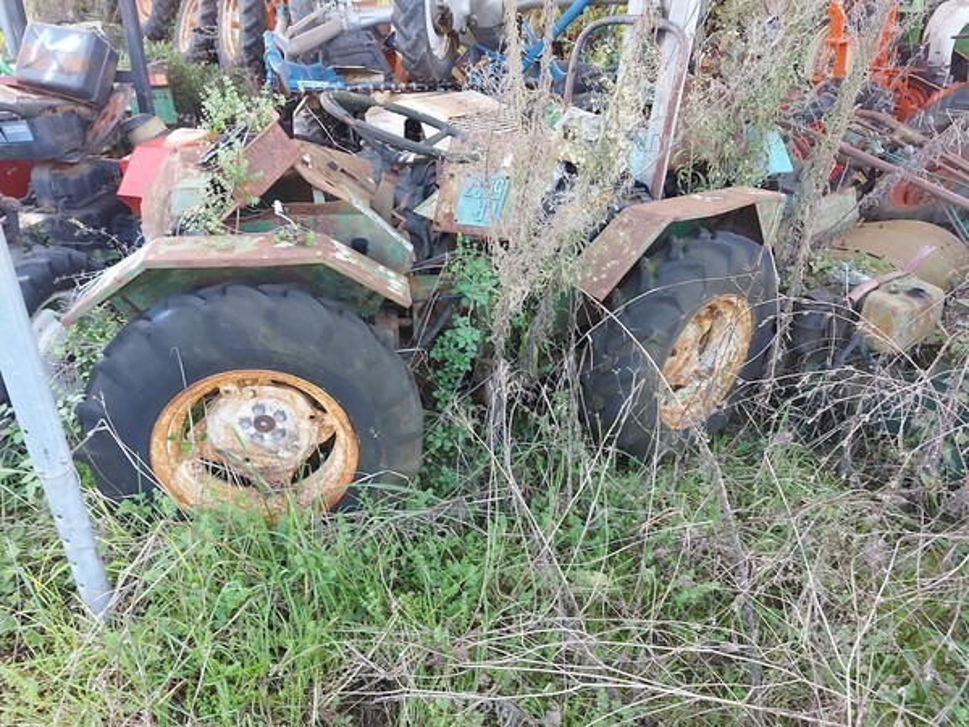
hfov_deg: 71.6
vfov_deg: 56.8
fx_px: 672
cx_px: 484
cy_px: 364
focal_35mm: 24
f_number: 1.8
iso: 80
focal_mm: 5.23
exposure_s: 1/60
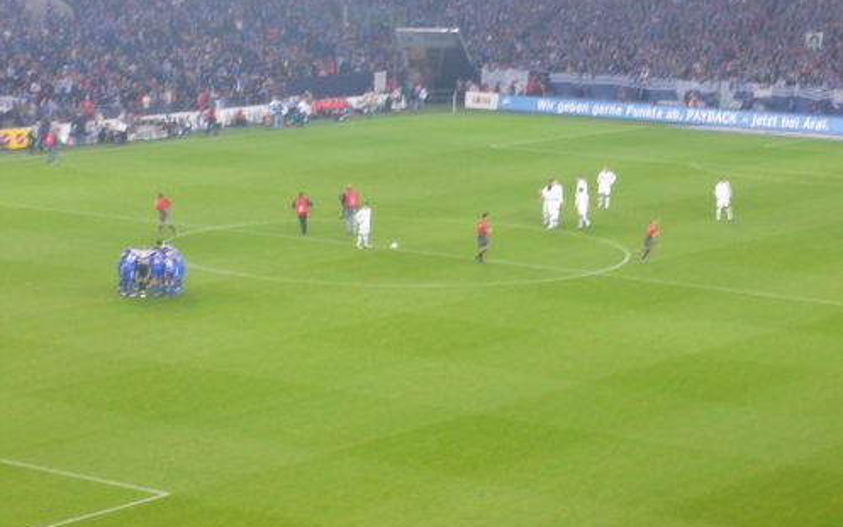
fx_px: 2574
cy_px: 230
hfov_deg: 18.6
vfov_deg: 11.7
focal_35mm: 112
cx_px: 422
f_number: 5
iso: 125
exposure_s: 1/15
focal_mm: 17.4
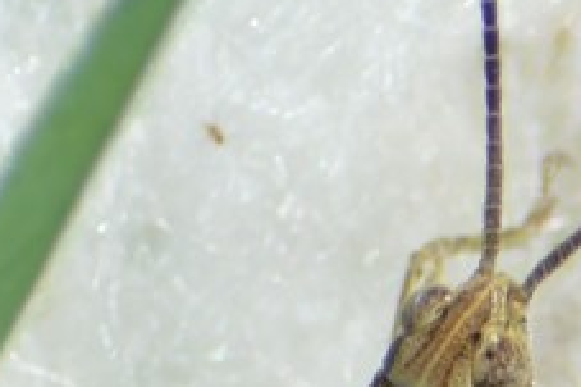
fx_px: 30673
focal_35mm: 1902
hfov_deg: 1.1
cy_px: 566
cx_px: 174
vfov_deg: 0.7
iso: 100
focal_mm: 300
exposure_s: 1/250
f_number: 8
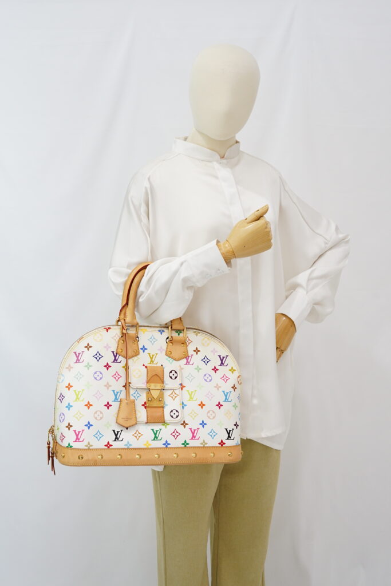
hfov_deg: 27.0
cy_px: 293
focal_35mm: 50
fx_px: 814
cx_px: 196
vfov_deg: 39.6
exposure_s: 1/13
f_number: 6.3
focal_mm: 50
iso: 640
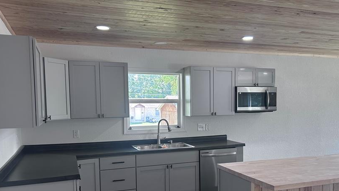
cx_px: 198
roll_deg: -0.1
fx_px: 324
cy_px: 128
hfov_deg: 55.0
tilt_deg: -4.2
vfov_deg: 32.5
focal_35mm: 36
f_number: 1.5
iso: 100
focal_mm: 5.7
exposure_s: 1/120
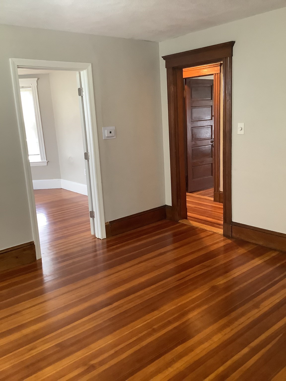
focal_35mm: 31
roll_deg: +2.3
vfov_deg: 58.4
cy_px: 190
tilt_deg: -13.5
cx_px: 143
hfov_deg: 45.4
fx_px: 341
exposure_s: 1/40
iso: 320
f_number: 2.4
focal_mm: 3.3
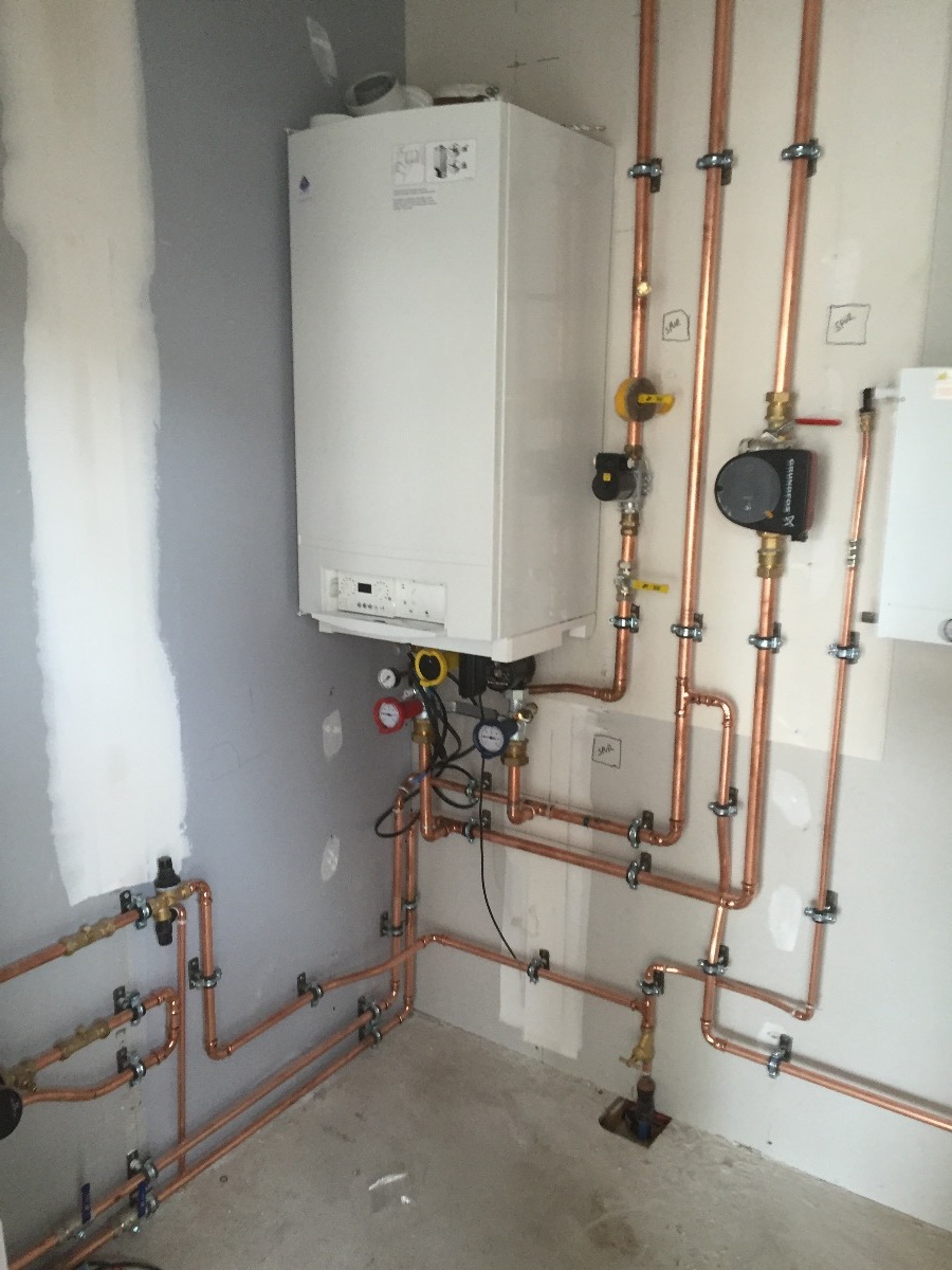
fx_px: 1063
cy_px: 635
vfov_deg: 61.7
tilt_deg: -10.7
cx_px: 476
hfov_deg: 48.2
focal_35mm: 29
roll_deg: -0.4
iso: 160
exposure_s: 1/33
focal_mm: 4.15
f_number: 2.2
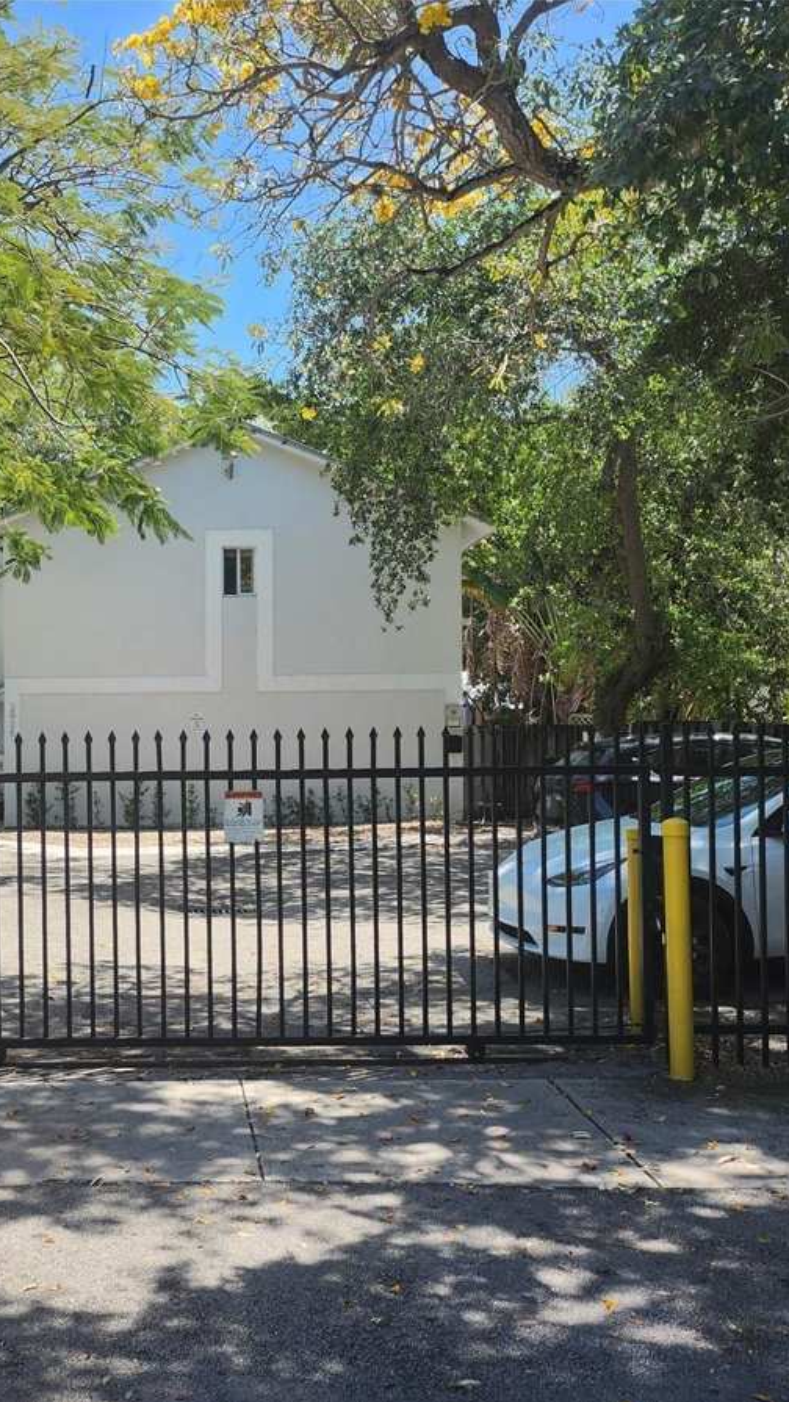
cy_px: 703
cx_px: 130
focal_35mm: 35
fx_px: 1302
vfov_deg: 56.6
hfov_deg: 32.6
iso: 50
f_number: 1.8
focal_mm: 5
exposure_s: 1/1225
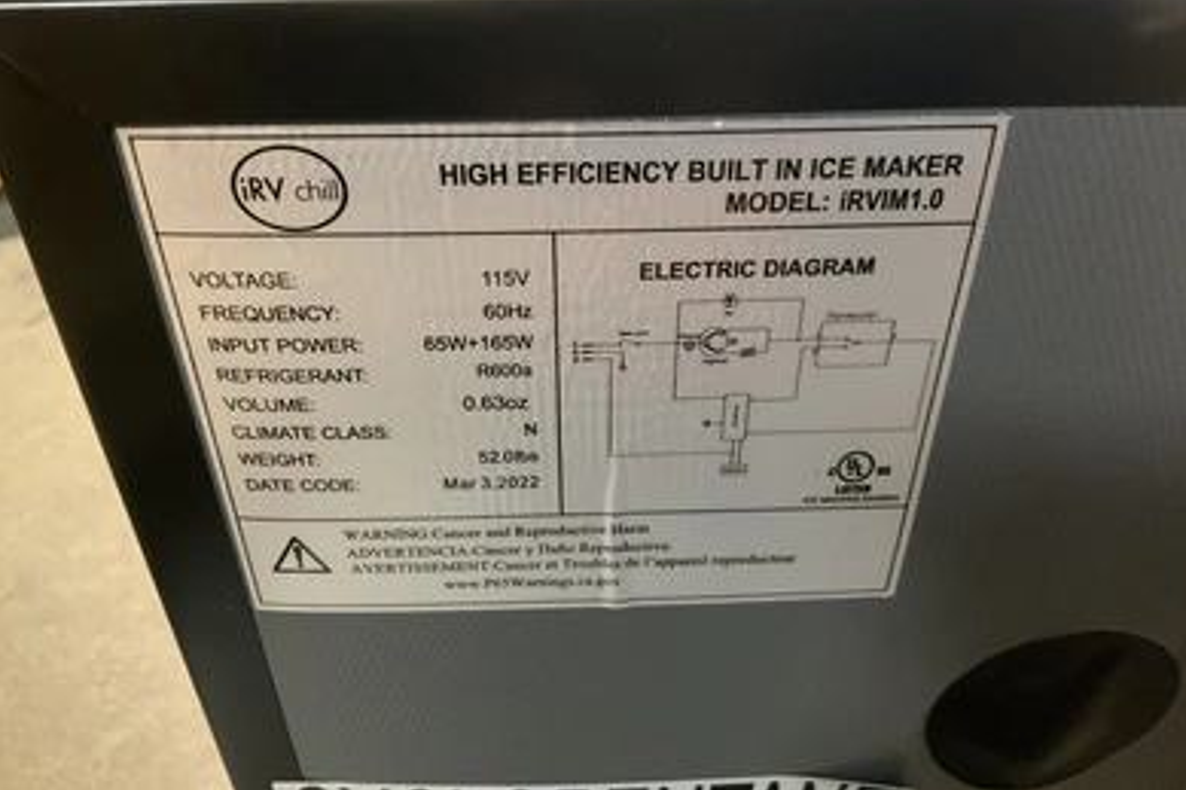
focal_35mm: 31
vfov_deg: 42.2
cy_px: 336
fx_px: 1021
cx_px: 604
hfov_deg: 60.3
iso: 500
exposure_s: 1/30
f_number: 1.8
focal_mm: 3
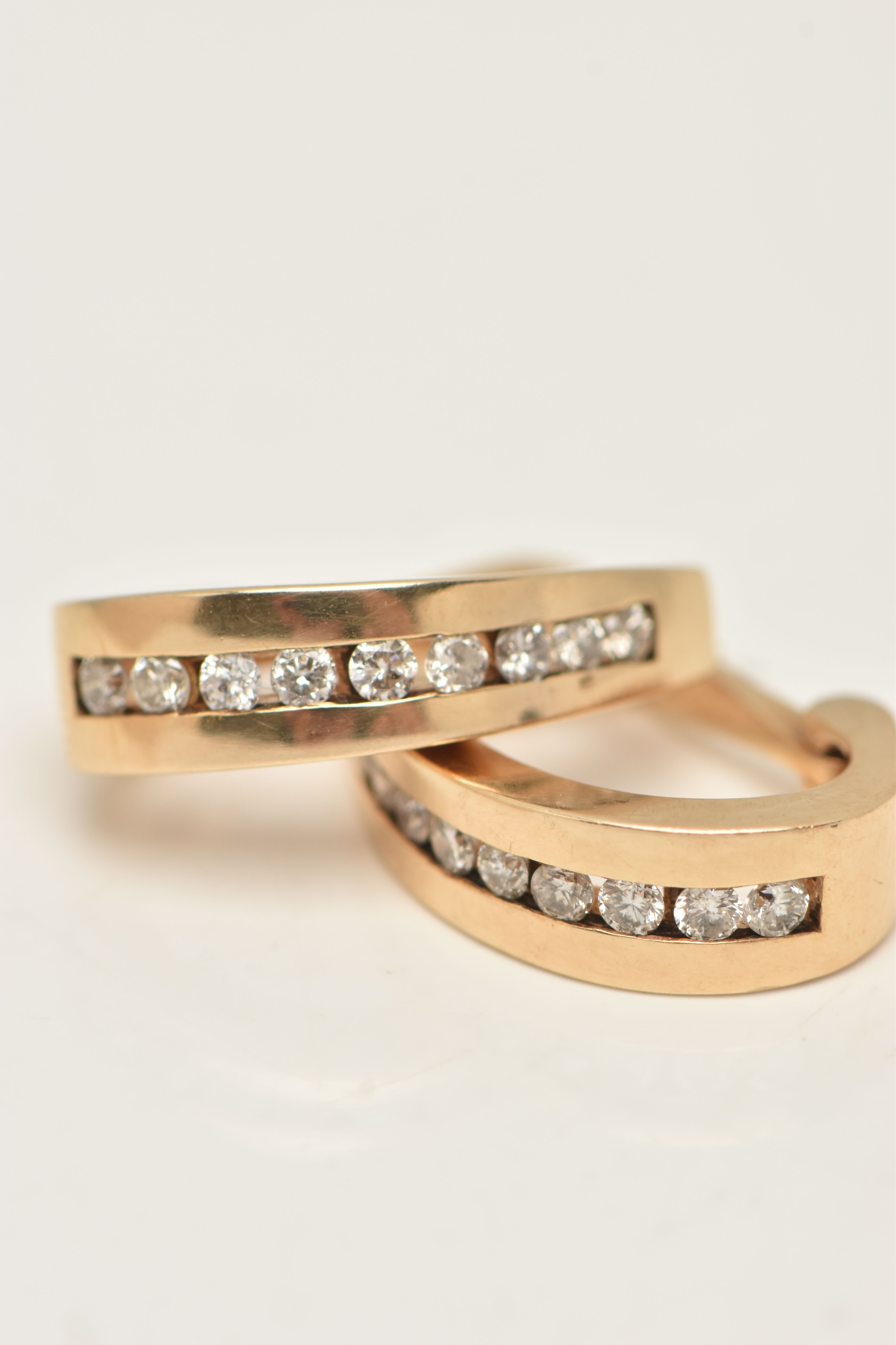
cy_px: 672
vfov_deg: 13.0
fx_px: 5880
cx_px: 448
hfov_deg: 8.7
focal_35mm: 158
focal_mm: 105
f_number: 9
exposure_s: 1/100
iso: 400
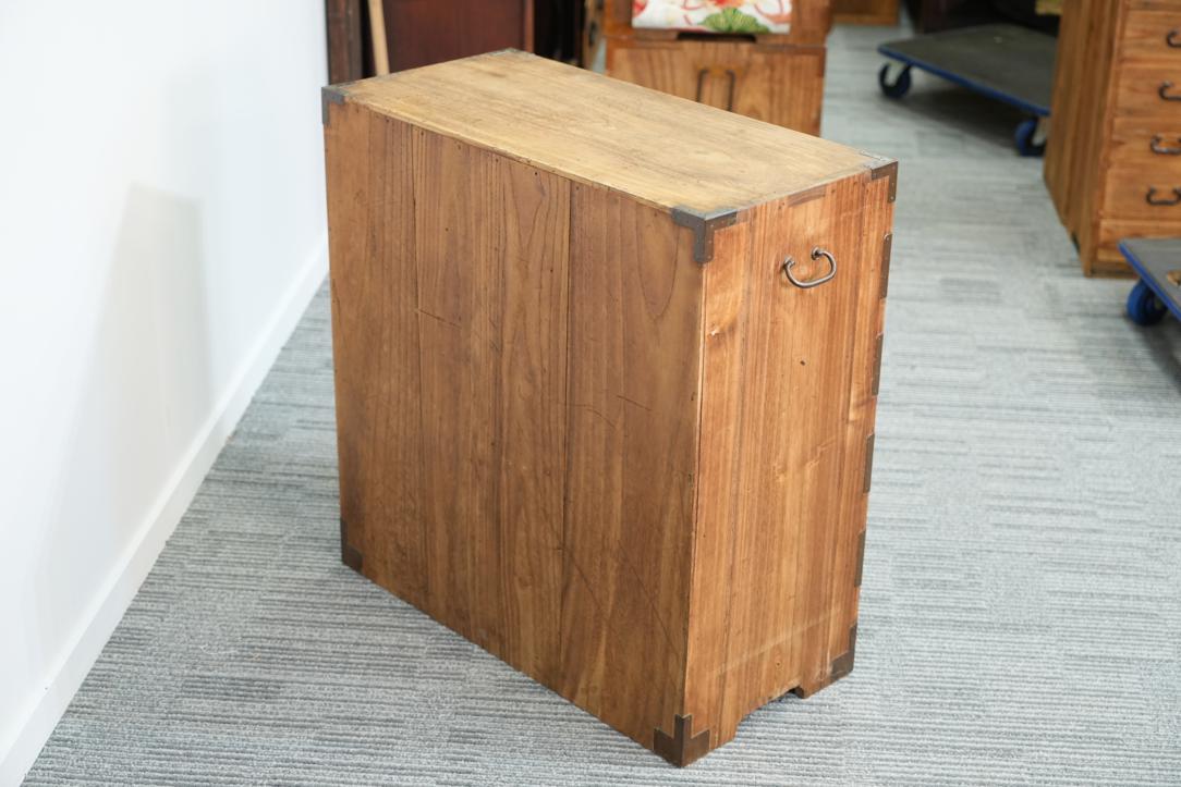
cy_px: 394
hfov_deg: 36.2
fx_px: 1804
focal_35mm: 55
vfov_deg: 24.6
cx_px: 590
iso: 1600
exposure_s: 1/60
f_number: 4
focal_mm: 55
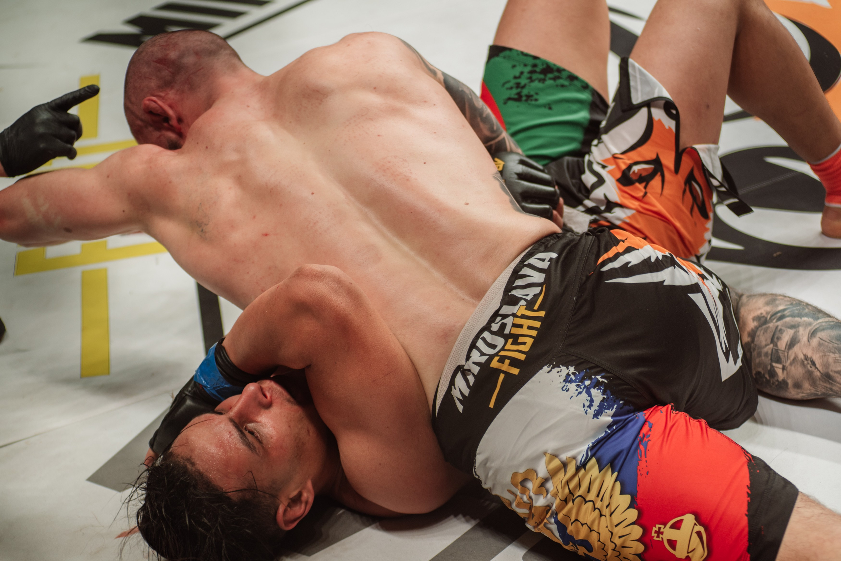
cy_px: 280
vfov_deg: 17.1
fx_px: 1870
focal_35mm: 80
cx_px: 420
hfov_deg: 25.4
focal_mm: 80
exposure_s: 1/320
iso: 220
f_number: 4
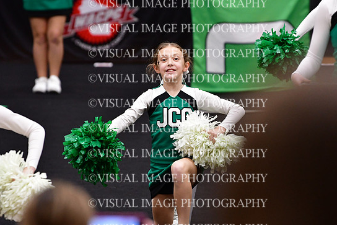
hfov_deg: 6.4
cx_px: 178
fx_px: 2996
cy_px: 116
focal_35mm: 320
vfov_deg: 4.3
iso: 4000
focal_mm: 200
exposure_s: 1/500
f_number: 3.5
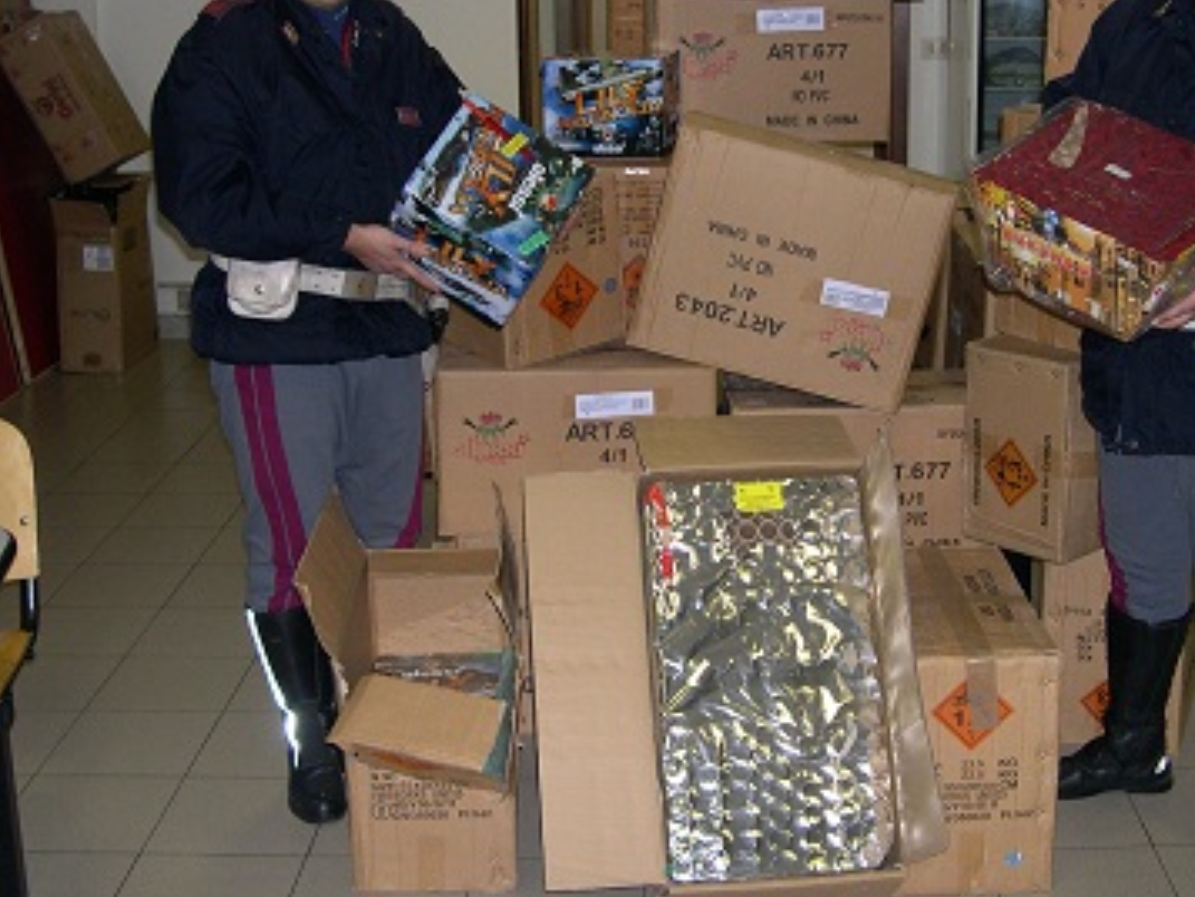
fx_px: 1727
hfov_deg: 38.1
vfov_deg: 29.1
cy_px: 361
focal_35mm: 50
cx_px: 700
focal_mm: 8
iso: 185
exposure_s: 1/60
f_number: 2.8
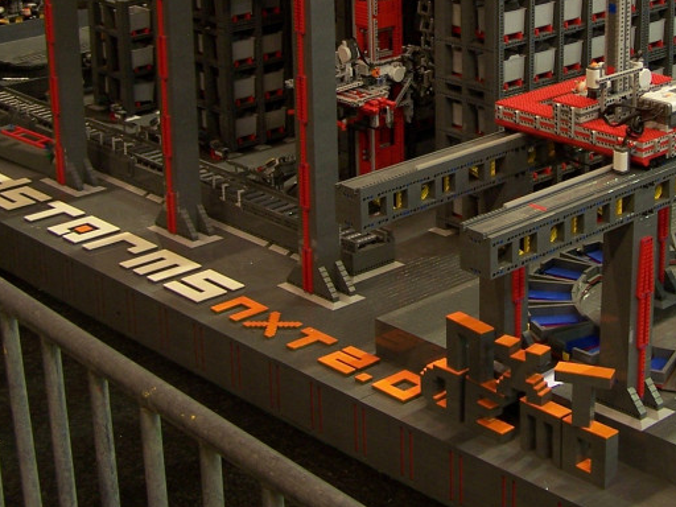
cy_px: 99
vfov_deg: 19.2
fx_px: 1484
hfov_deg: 25.4
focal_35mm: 76
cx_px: 494
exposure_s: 1/2
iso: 80
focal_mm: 6.3
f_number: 2.8
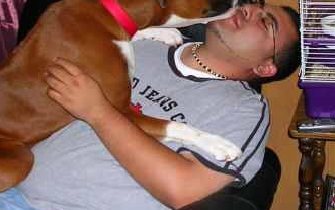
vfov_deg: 16.6
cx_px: 208
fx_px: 712
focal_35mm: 78
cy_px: 41
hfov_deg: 26.4
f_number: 2.8
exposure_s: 1/60.1
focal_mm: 5.8
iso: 84
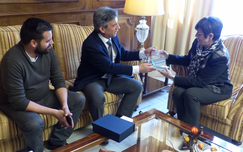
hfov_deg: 49.3
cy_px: 82
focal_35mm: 40
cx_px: 122
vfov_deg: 32.0
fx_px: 265
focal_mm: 6.6
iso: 400
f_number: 2.8
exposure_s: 1/20
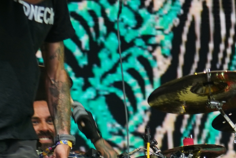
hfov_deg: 5.3
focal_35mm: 391
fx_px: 2563
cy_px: 87
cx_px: 76
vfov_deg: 3.5
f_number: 4
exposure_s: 1/125
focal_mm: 91
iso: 320
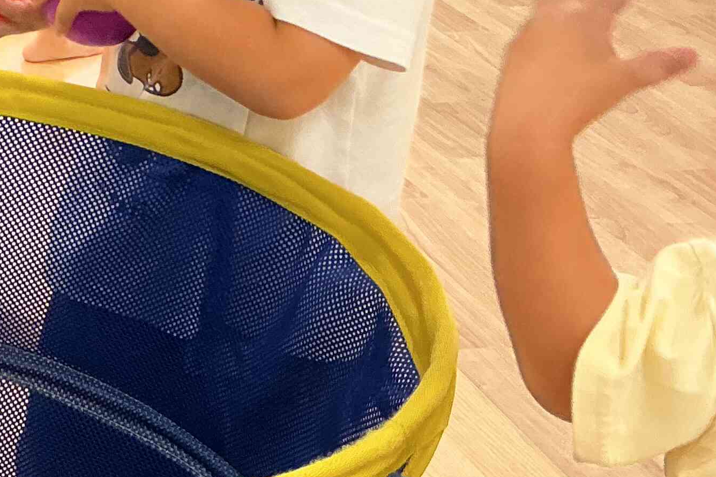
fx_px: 1810
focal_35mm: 91
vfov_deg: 14.9
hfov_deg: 20.8
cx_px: -152
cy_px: 78
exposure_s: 1/120
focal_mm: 3
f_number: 1.8
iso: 32
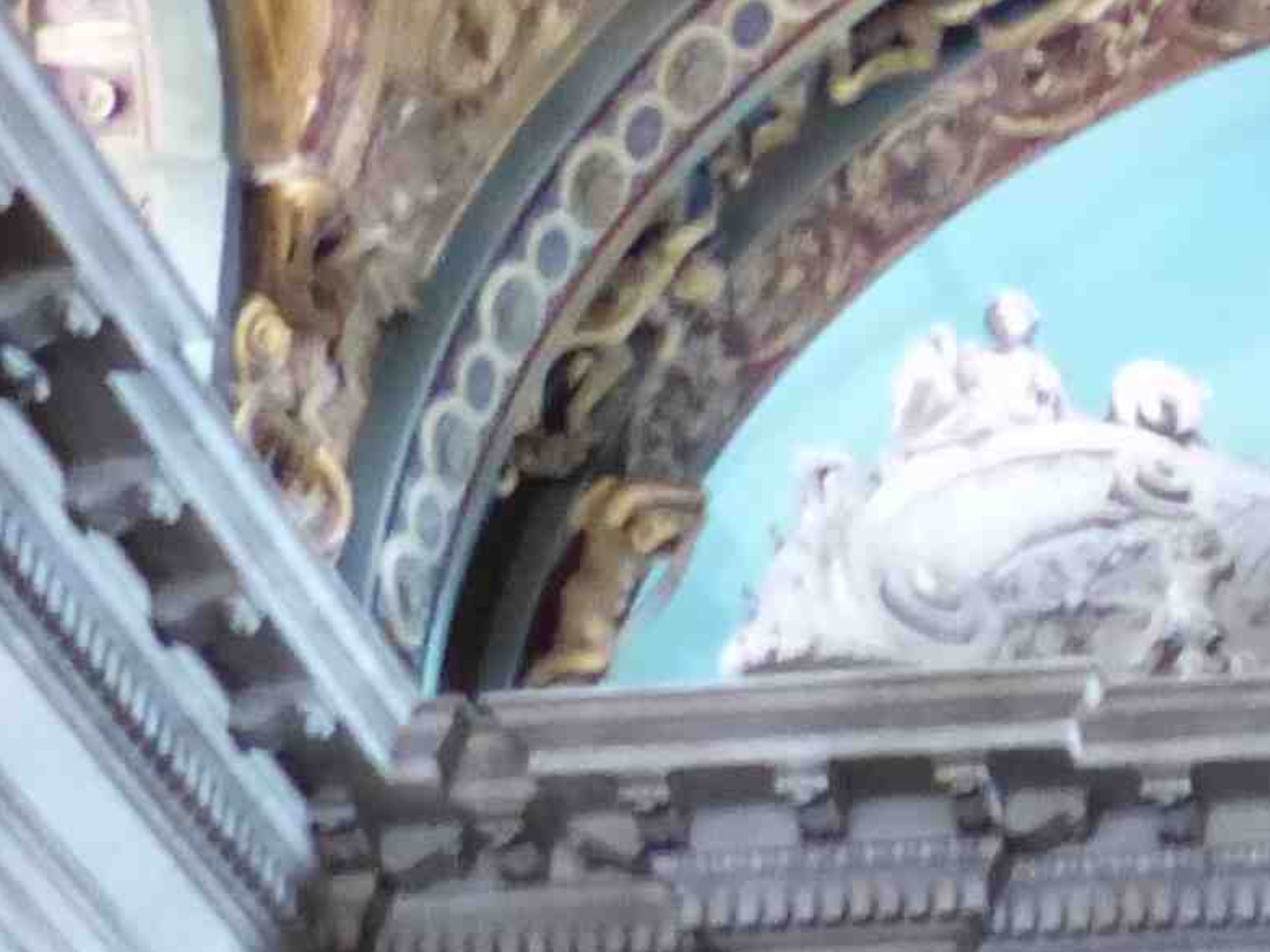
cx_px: 2282
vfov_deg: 9.8
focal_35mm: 133
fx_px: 4878
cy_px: 2330
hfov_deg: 13.4
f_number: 2.8
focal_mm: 4.5
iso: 800
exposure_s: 1/5
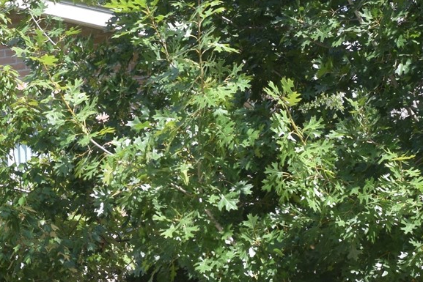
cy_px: 219
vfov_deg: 10.5
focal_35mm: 130
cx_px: 155
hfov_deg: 15.8
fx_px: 1526
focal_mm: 23
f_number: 8
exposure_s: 1/250
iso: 250
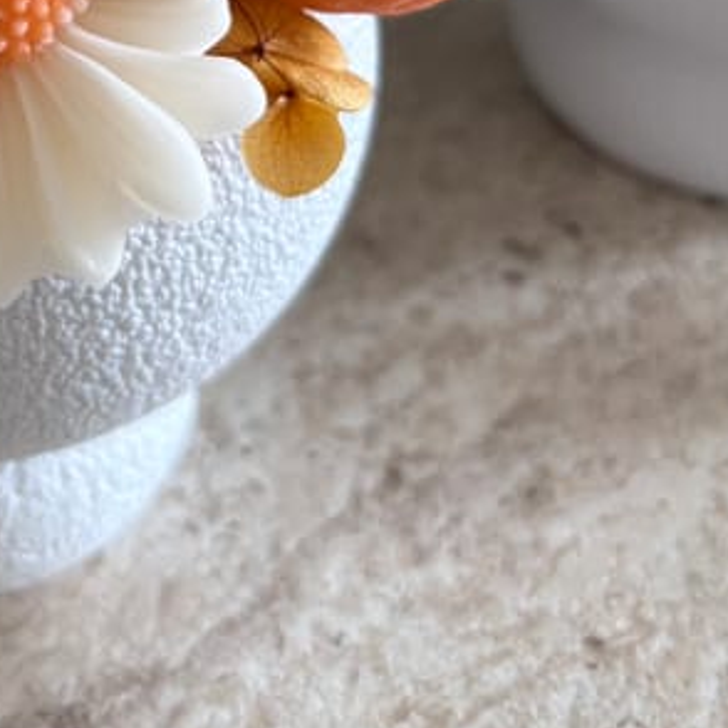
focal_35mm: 80
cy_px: -275
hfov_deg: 20.4
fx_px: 1903
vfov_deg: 19.6
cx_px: -116
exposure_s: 1/100
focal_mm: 5.96
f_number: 1.6
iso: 125
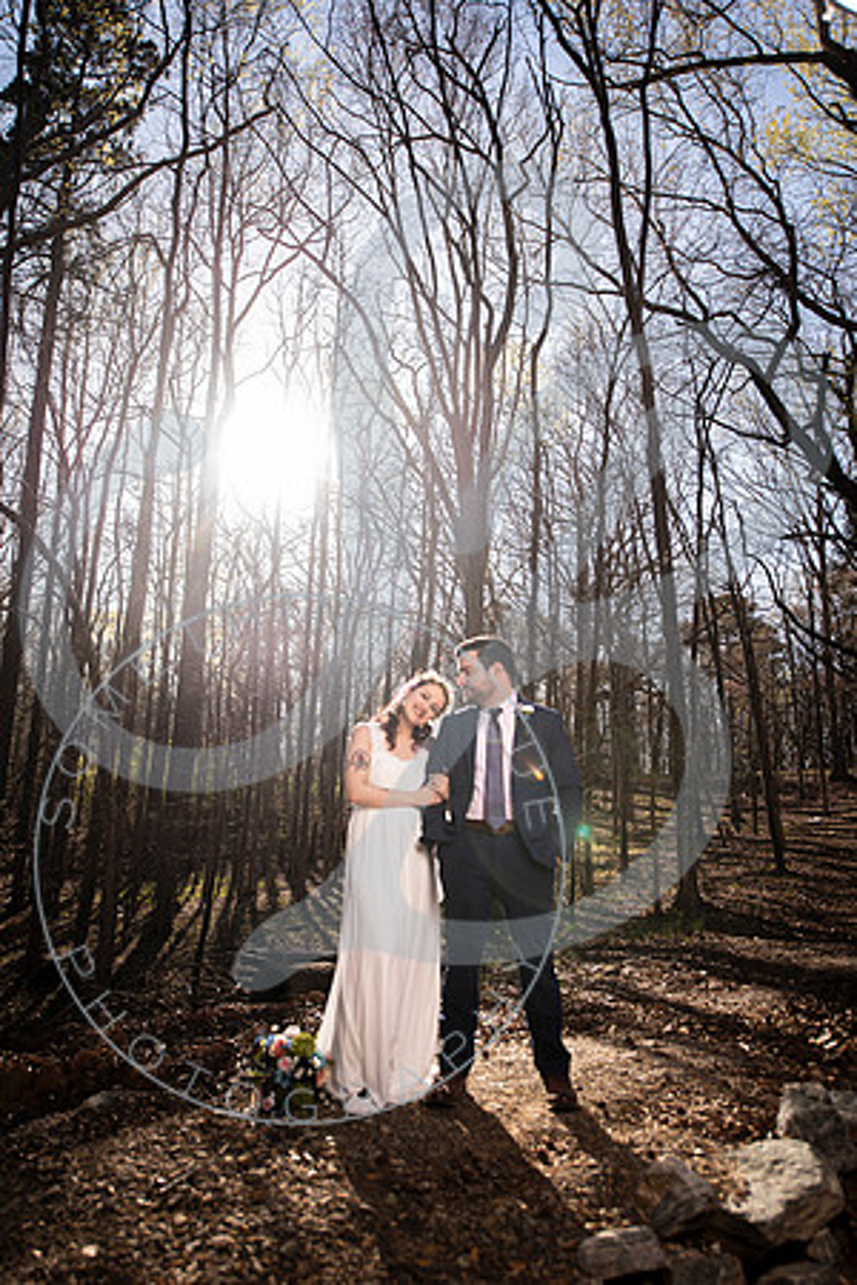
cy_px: 642
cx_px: 428
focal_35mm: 24
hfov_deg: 53.1
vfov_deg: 73.7
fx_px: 857
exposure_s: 1/800
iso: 100
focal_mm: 24
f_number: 2.8
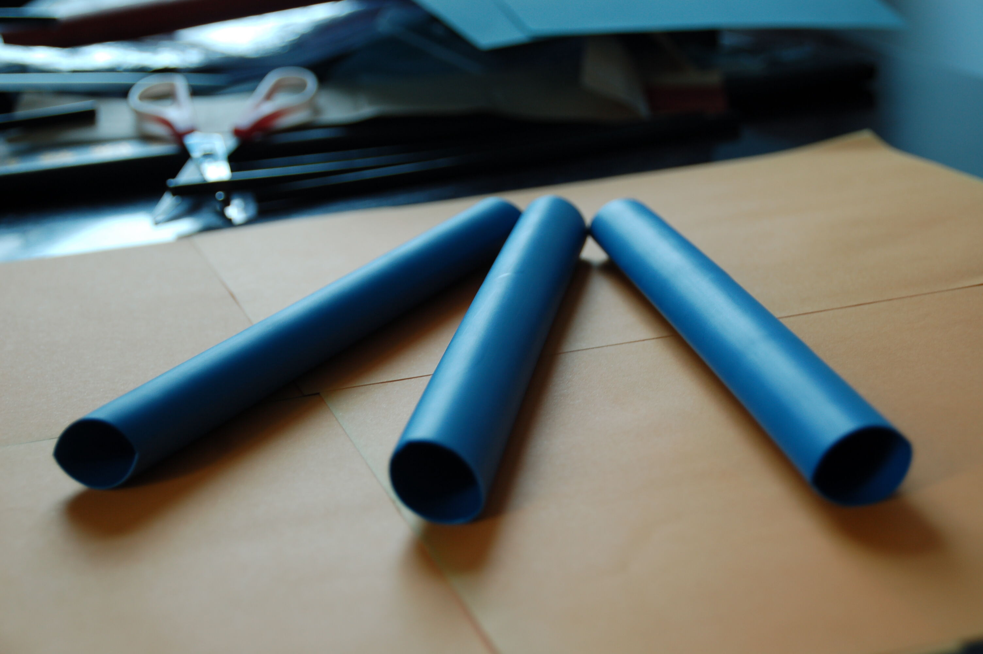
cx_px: 492
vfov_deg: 18.9
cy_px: 327
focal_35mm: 72
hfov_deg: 28.1
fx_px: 1964
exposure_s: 1/50
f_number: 4.8
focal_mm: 48
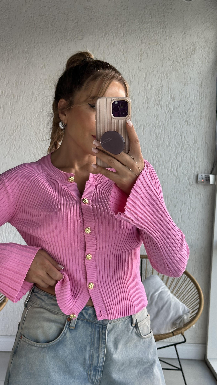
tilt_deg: -15.1
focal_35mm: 53
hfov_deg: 22.6
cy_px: 190
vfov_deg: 39.2
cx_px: 107
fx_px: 542
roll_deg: -3.4
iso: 64
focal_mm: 6.86
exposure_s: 1/167
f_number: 1.78
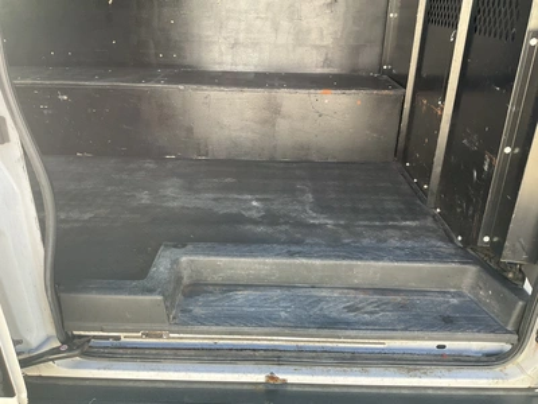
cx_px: 269
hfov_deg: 61.7
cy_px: 202
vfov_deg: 48.2
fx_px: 451
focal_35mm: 29
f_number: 1.8
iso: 32
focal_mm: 3
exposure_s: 1/122
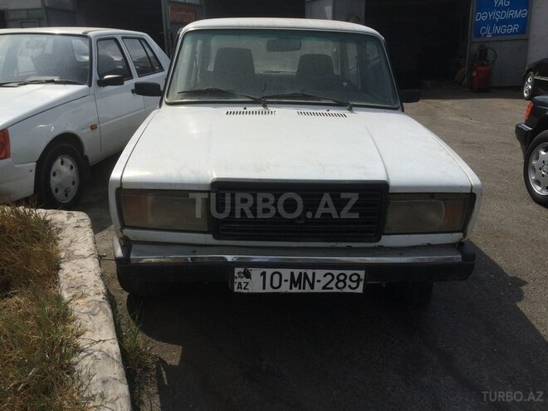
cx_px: 274
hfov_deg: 61.7
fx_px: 459
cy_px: 206
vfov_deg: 48.2
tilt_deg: -15.9
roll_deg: +2.9
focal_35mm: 29
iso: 32
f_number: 2.2
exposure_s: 1/4115
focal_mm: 4.15
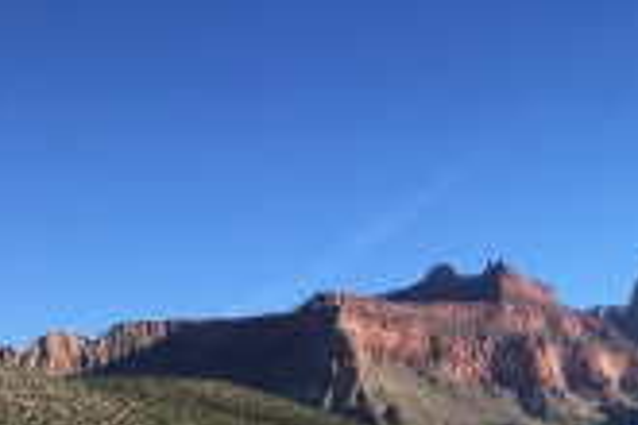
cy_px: 525
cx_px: 692
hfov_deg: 27.6
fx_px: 1187
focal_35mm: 67
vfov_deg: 19.0
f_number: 2.2
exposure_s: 1/845
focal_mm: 4.15
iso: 25
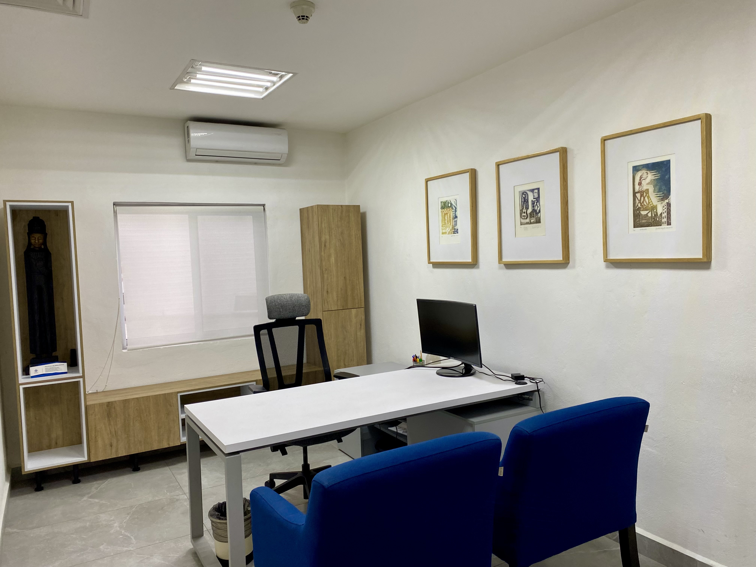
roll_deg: +2.8
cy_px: 284
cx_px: 378
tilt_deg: -5.2
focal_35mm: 26
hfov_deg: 67.3
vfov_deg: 53.1
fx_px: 568
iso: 100
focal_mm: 4.25
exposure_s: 1/120
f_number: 1.8
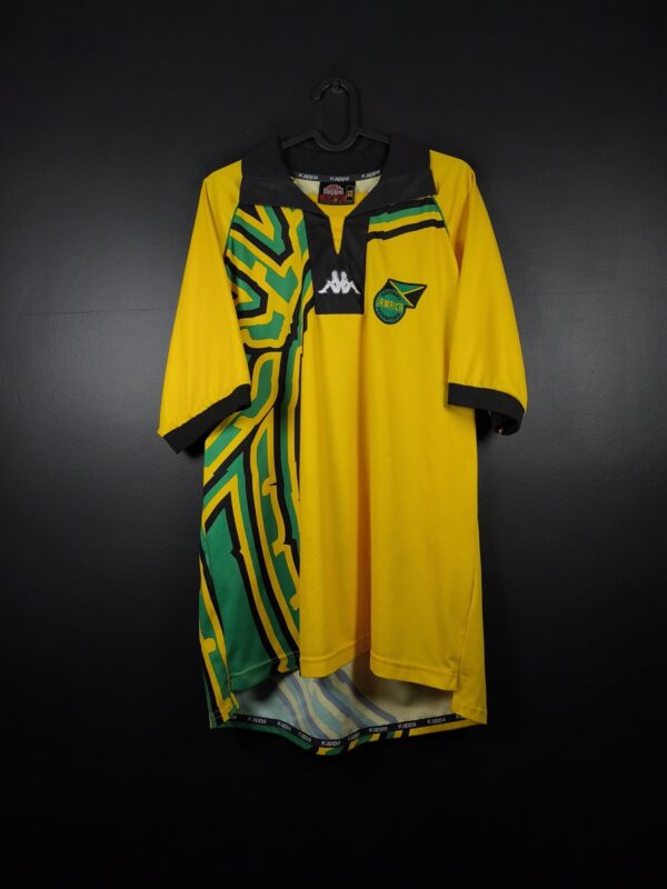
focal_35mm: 23
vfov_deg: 73.9
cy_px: 444
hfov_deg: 58.9
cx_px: 334
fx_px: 591
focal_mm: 6.57
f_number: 1.6
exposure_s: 1/200
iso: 400
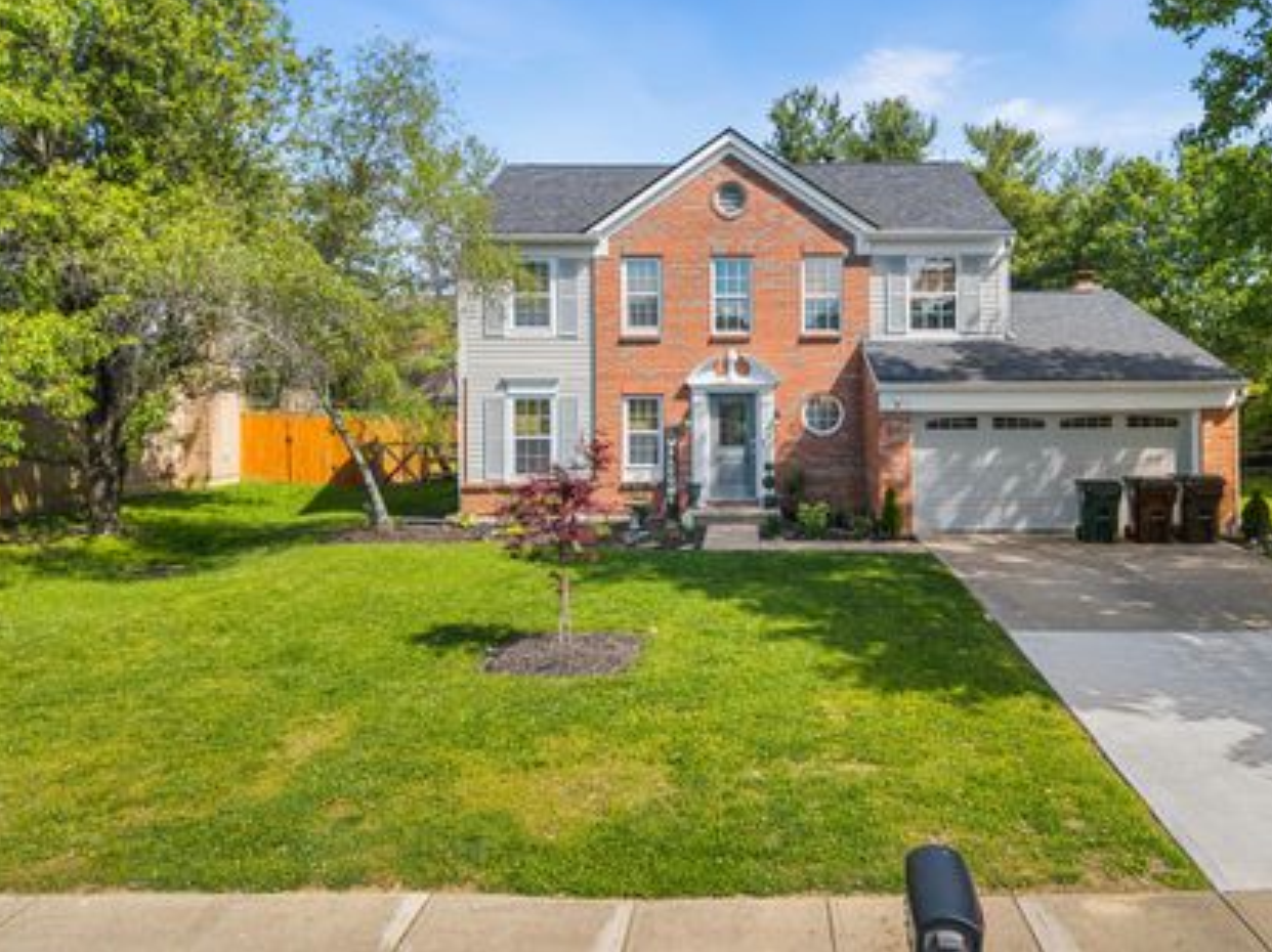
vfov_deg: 47.9
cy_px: 379
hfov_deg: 61.4
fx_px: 1065
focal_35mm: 29
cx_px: 737
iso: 210
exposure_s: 1/3200
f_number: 1.8
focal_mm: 8.67
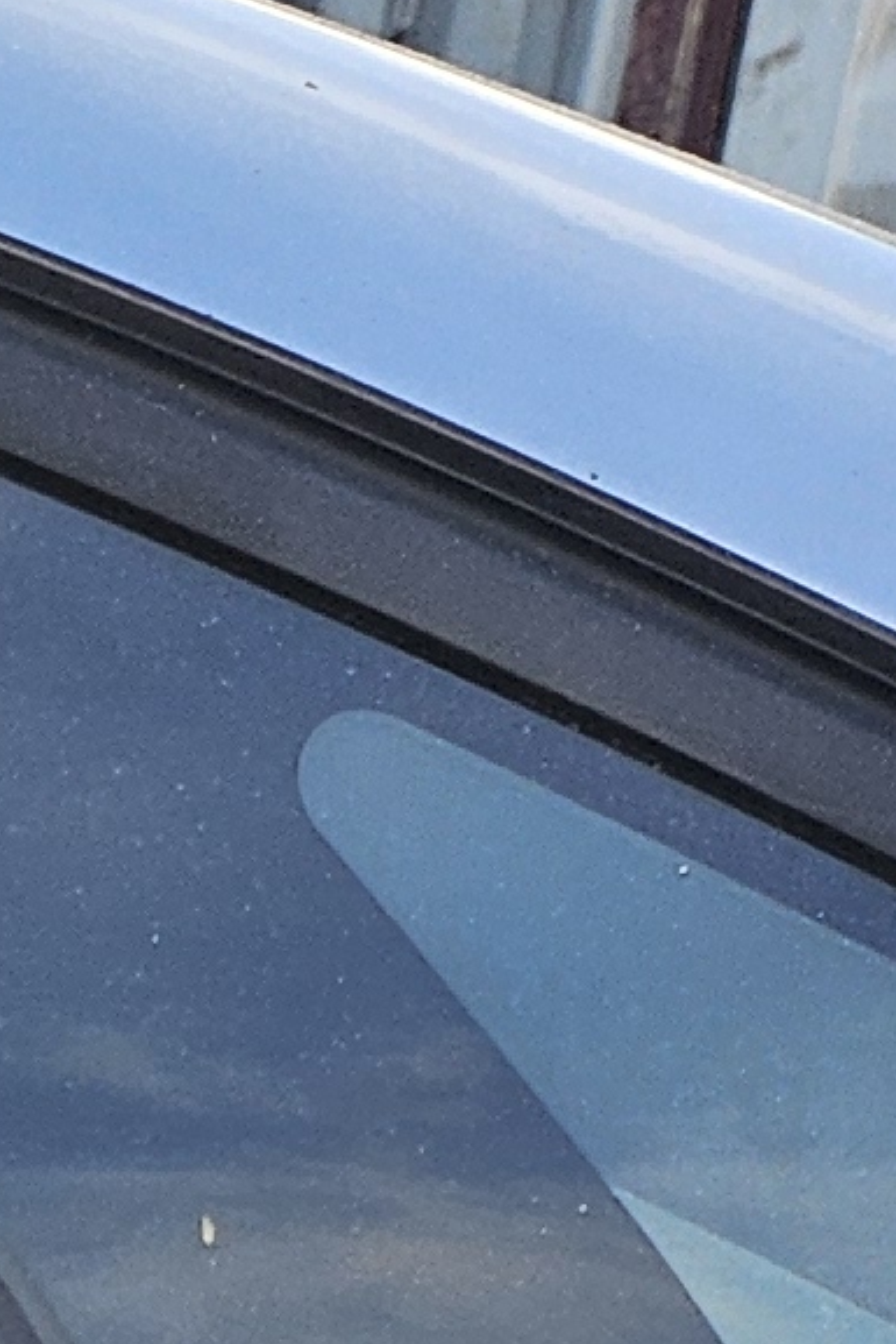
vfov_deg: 10.7
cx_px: -2937
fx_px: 6454
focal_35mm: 173
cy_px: 2849
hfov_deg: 6.2
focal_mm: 5
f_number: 1.8
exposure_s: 1/354
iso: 50
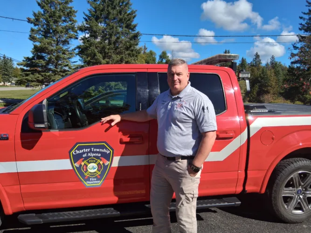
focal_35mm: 26
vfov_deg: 53.0
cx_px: 156
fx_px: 234
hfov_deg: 67.3
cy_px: 116
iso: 25
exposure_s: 1/620
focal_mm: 3.98
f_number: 1.8
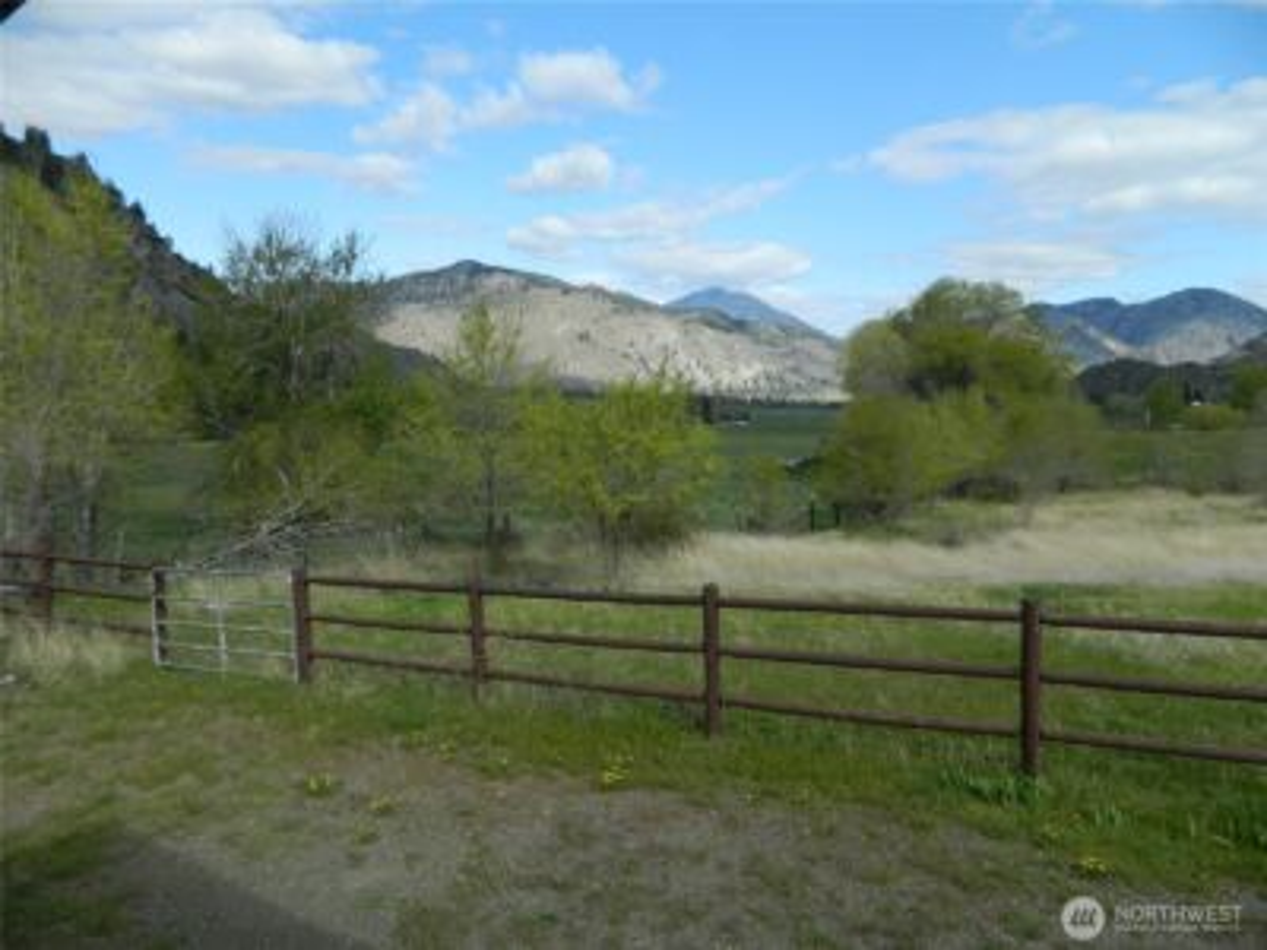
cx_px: 634
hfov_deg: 69.4
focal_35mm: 25
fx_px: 915
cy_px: 475
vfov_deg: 54.9
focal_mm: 4.5
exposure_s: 1/125
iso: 80
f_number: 8.7
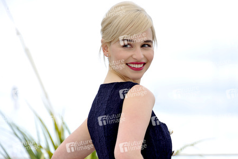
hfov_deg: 6.8
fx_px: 2002
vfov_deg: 4.5
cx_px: 118
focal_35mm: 303
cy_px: 79
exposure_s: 1/250
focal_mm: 300
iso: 200
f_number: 8
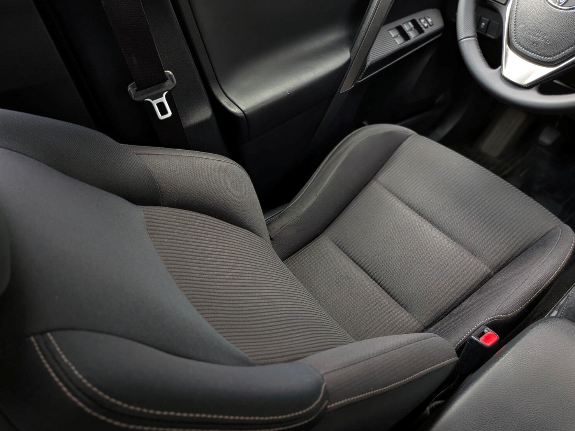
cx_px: 276
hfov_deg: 67.3
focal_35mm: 26
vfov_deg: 53.1
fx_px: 432
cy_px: 206
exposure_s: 1/79.2
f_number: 1.7
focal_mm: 4.53
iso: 180
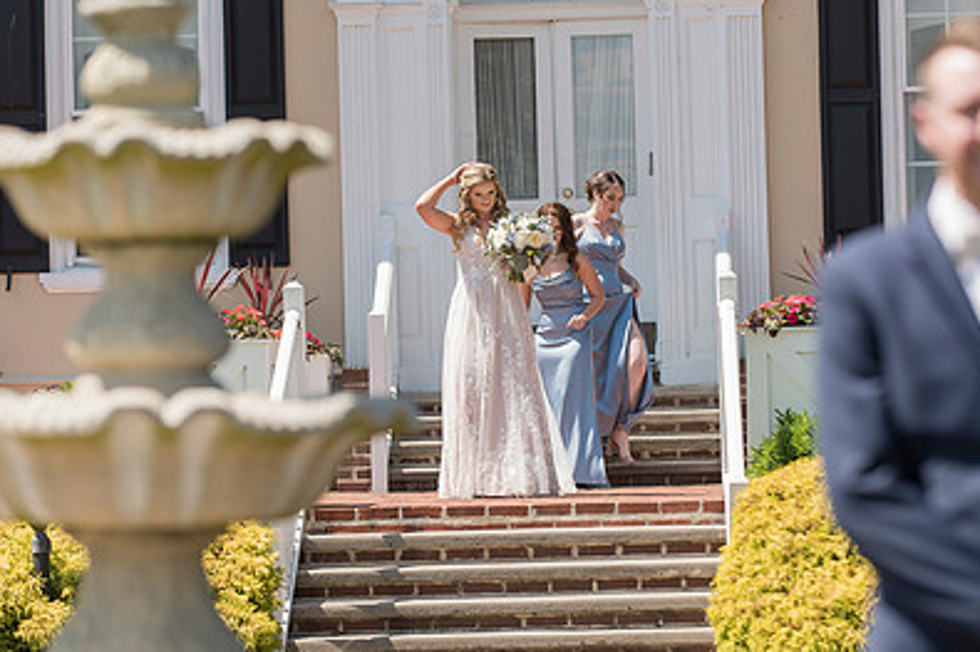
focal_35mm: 191
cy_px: 267
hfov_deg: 10.8
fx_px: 5197
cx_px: 486
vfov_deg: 7.2
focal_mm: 130
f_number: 3.5
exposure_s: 1/1600
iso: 200
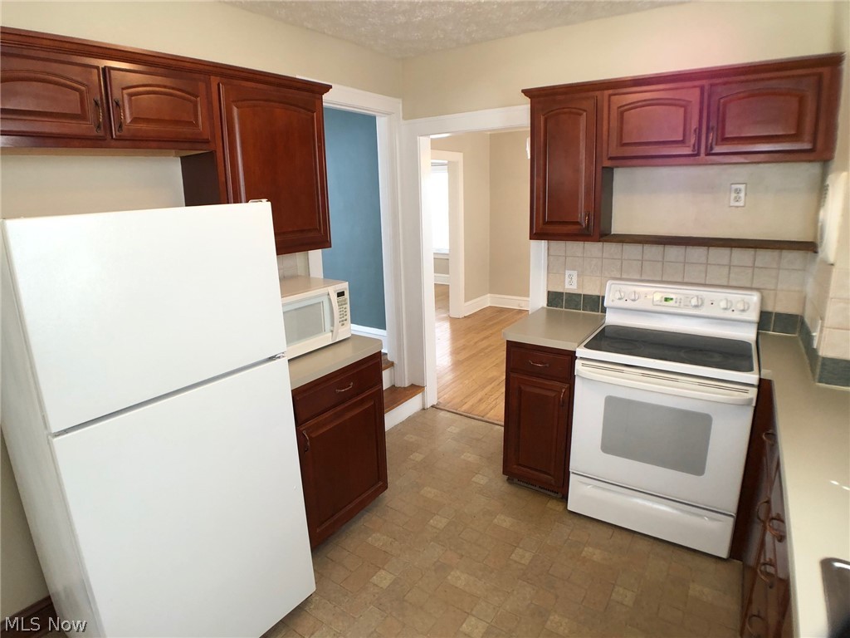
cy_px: 319
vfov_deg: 49.7
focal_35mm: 28
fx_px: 688
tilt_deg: -13.0
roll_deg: +1.5
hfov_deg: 63.4
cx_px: 425
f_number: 1.8
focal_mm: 3.99
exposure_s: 1/30
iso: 25
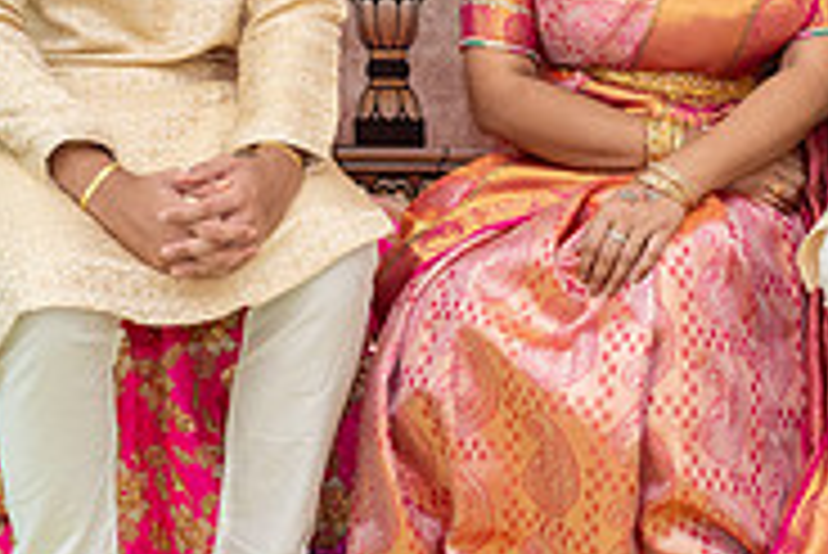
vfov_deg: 12.0
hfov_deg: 17.8
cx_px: 634
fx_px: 2624
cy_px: 146
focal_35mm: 114
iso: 800
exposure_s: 1/160
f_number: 4
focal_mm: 36
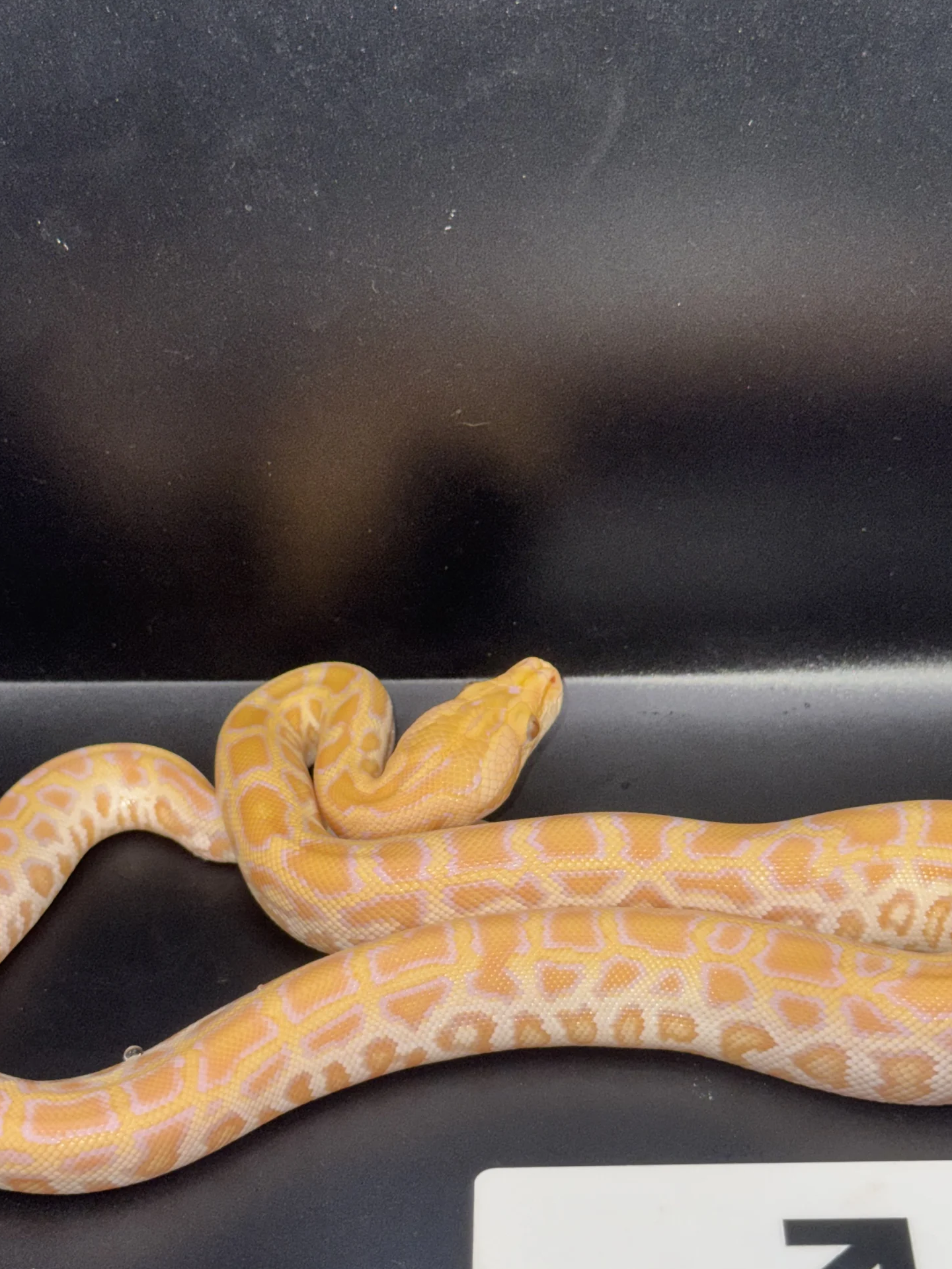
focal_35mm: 64
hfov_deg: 22.9
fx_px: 2347
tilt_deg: -39.2
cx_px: 469
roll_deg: +2.9
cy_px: 781
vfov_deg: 30.2
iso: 50
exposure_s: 1/122
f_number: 1.78
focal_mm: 6.76
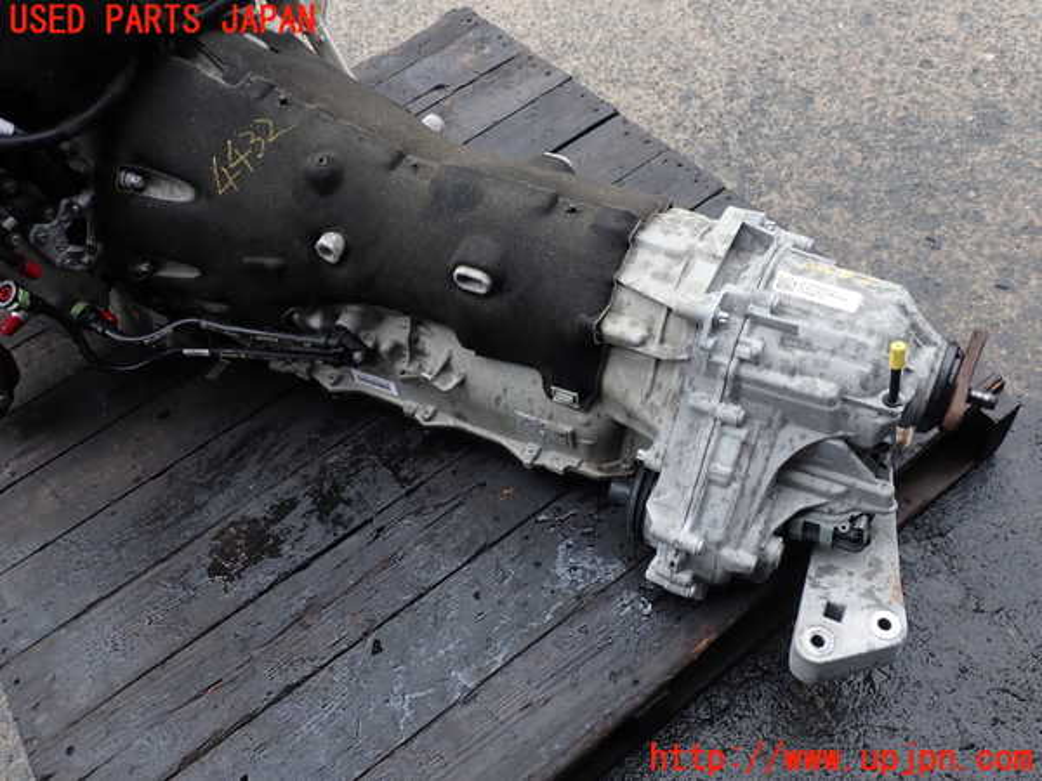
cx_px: 521
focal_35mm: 30
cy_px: 390
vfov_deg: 46.8
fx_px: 903
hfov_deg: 60.0
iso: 100
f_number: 3.2
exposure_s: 1/160
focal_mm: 5.4
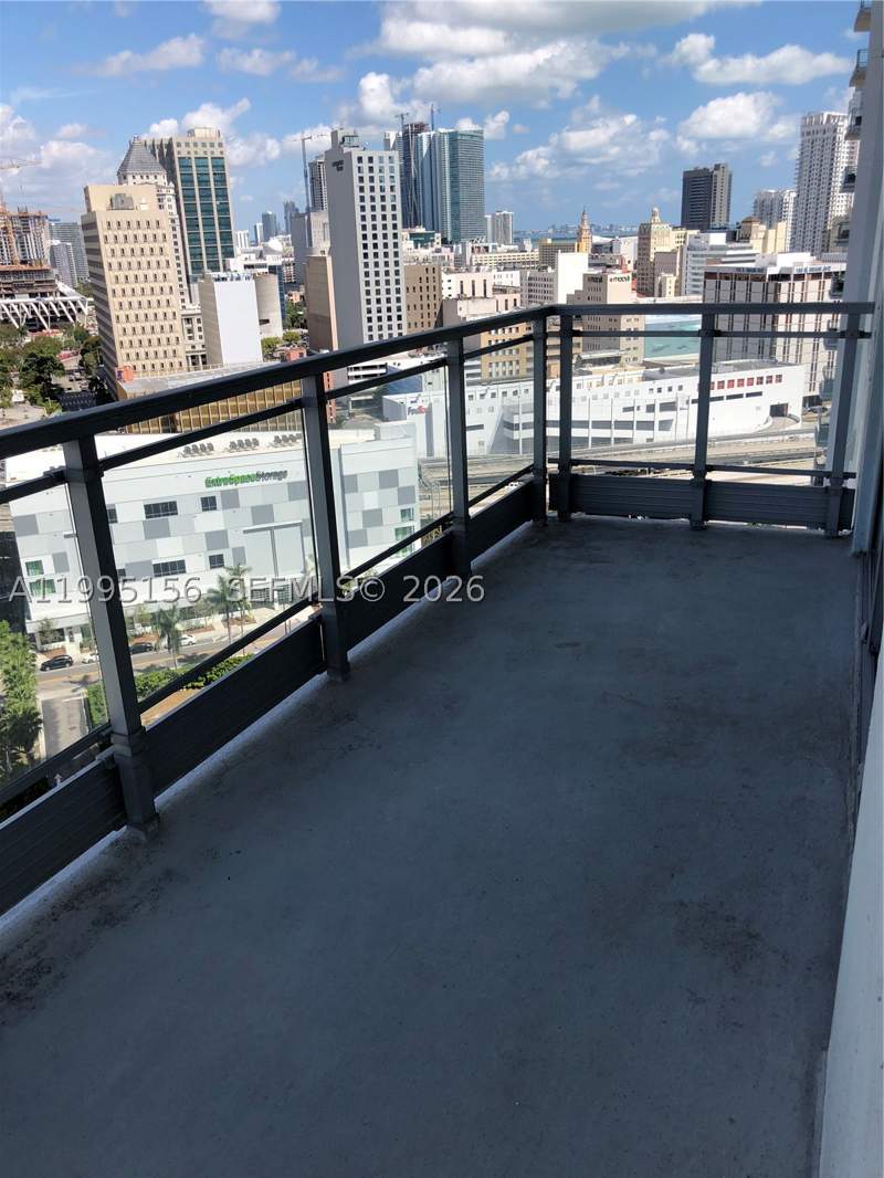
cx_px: 442
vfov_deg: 63.4
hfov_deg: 49.8
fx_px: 953
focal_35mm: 28
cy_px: 589
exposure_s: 1/2183
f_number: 1.8
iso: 20
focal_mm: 3.99
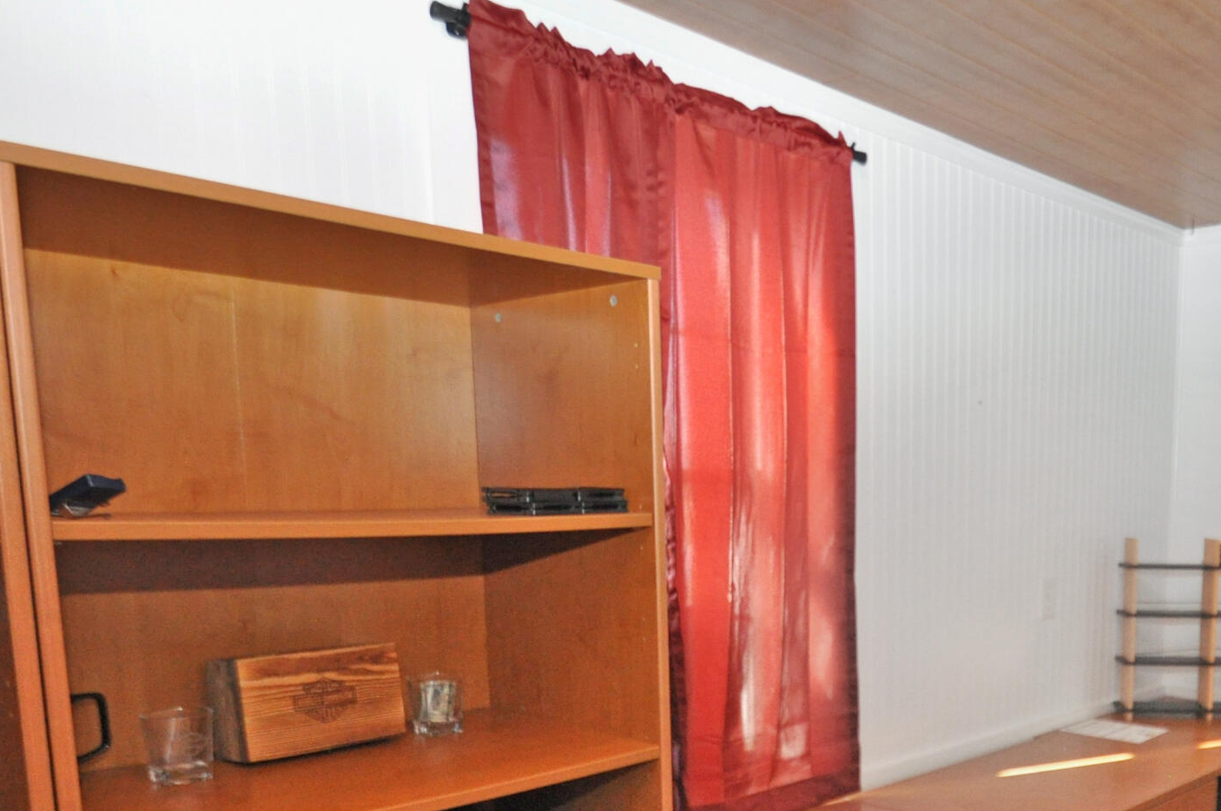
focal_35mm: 32
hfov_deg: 55.5
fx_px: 1084
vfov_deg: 40.0
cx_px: 938
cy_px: 595
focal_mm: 10
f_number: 4
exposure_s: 1/60
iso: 800
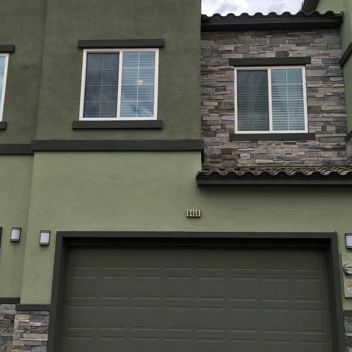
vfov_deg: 44.9
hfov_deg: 44.9
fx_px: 426
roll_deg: -0.3
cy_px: 179
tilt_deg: +13.6
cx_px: 182
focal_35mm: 37
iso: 25
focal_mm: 4.15
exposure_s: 1/818
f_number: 2.2
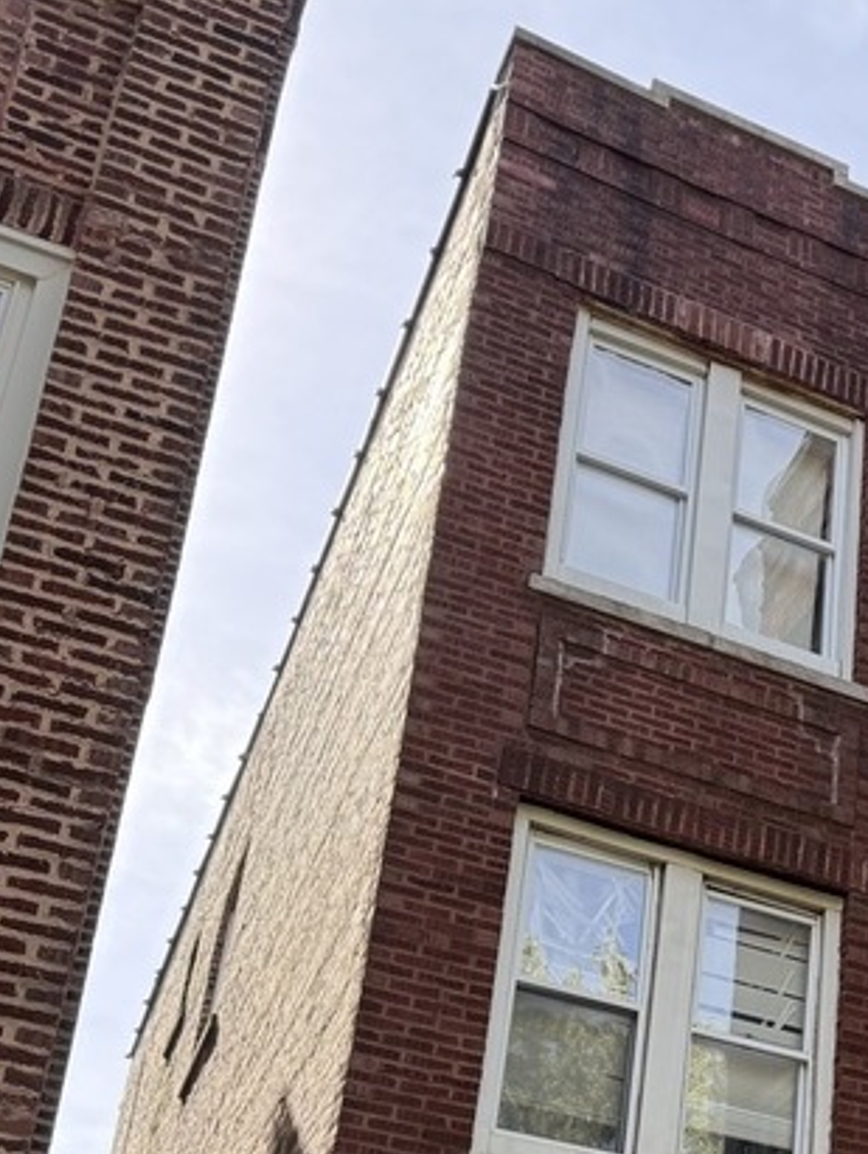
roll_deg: -1.7
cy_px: 1123
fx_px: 2103
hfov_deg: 21.3
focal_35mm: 63
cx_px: 1098
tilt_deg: +23.6
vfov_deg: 29.0
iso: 100
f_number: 1.78
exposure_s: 1/1122
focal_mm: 6.76
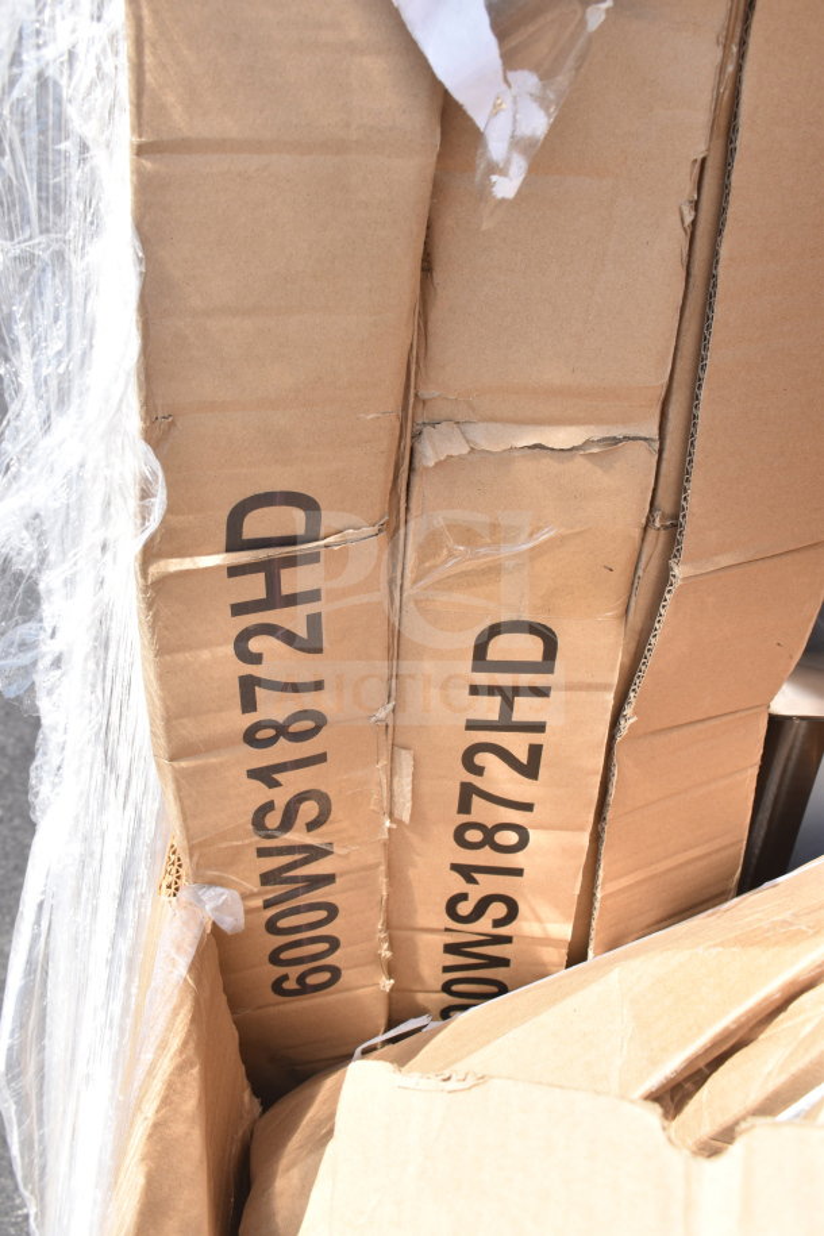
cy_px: 618
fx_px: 1236
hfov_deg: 36.9
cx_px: 412
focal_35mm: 36
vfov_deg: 53.1
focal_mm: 24
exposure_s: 1/200
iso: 200
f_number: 7.1
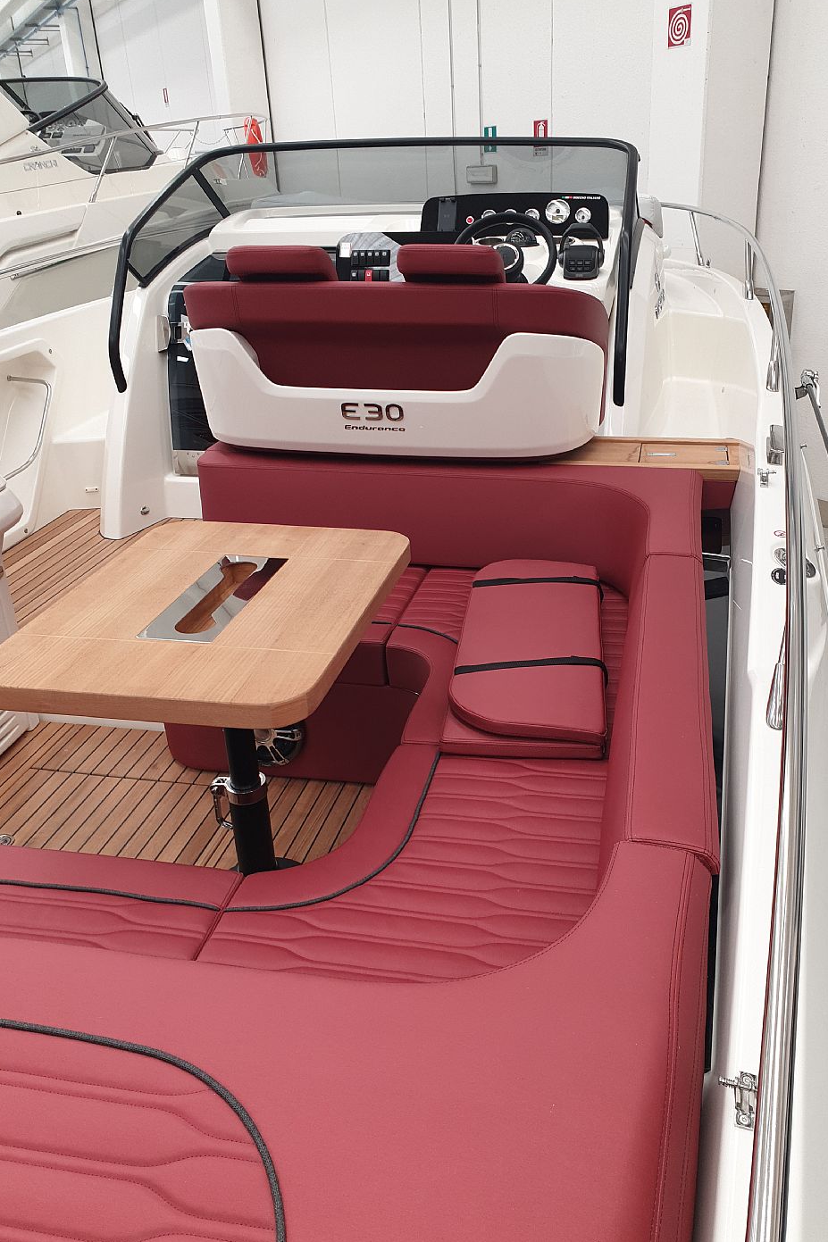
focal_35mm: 28
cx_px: 468
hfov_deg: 46.3
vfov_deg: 65.5
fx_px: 966
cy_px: 631
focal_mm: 4.3
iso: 64
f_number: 2.4
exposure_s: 1/50
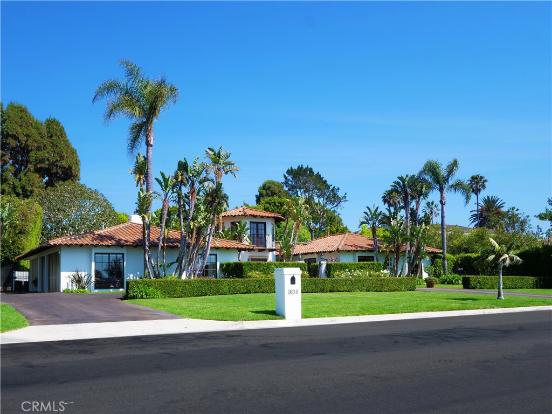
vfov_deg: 46.8
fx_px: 478
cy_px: 207
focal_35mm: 30
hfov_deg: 60.0
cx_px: 276
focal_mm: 15
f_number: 14
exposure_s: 1/100
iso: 200
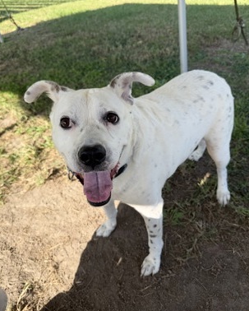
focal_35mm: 26
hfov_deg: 55.0
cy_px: 153
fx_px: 239
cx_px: 123
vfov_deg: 66.0
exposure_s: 1/1271
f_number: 1.78
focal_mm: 6.76
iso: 80
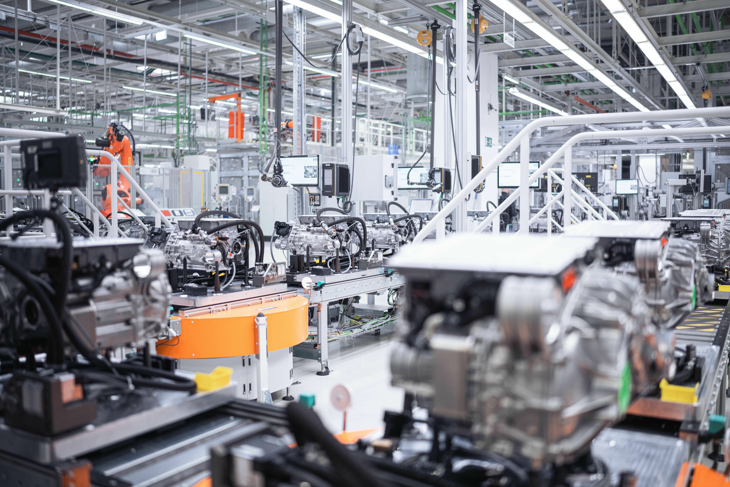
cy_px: 244
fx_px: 710
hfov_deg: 54.4
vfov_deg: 37.9
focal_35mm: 35
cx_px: 365
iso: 800
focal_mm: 35
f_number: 1.4
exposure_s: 1/400
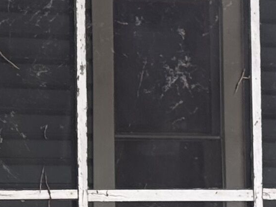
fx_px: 2089
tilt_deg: +6.6
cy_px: 49
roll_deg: +0.9
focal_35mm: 262
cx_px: -131
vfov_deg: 5.7
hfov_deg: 7.4
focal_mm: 6.76
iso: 100
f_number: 1.78
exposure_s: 1/402
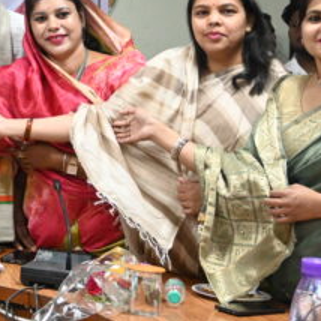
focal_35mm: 112
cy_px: -45
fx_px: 1178
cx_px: -171
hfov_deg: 14.4
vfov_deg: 15.1
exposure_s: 1/125
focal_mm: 24.5
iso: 3200
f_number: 4.2
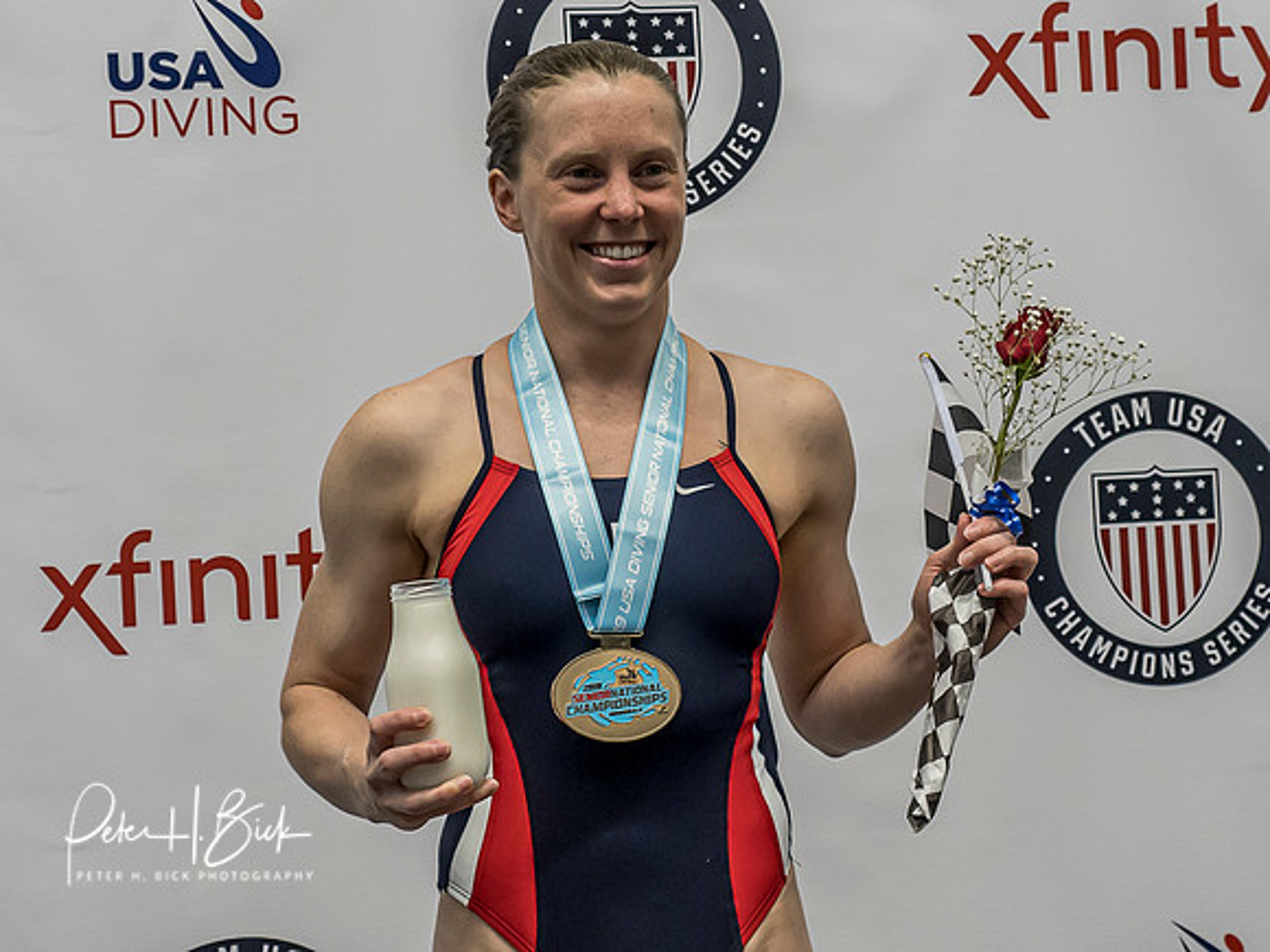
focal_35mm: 99
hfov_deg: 19.9
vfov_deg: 15.0
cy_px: 481
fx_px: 3622
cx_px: 603
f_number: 4
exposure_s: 1/125
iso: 800
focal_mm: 27
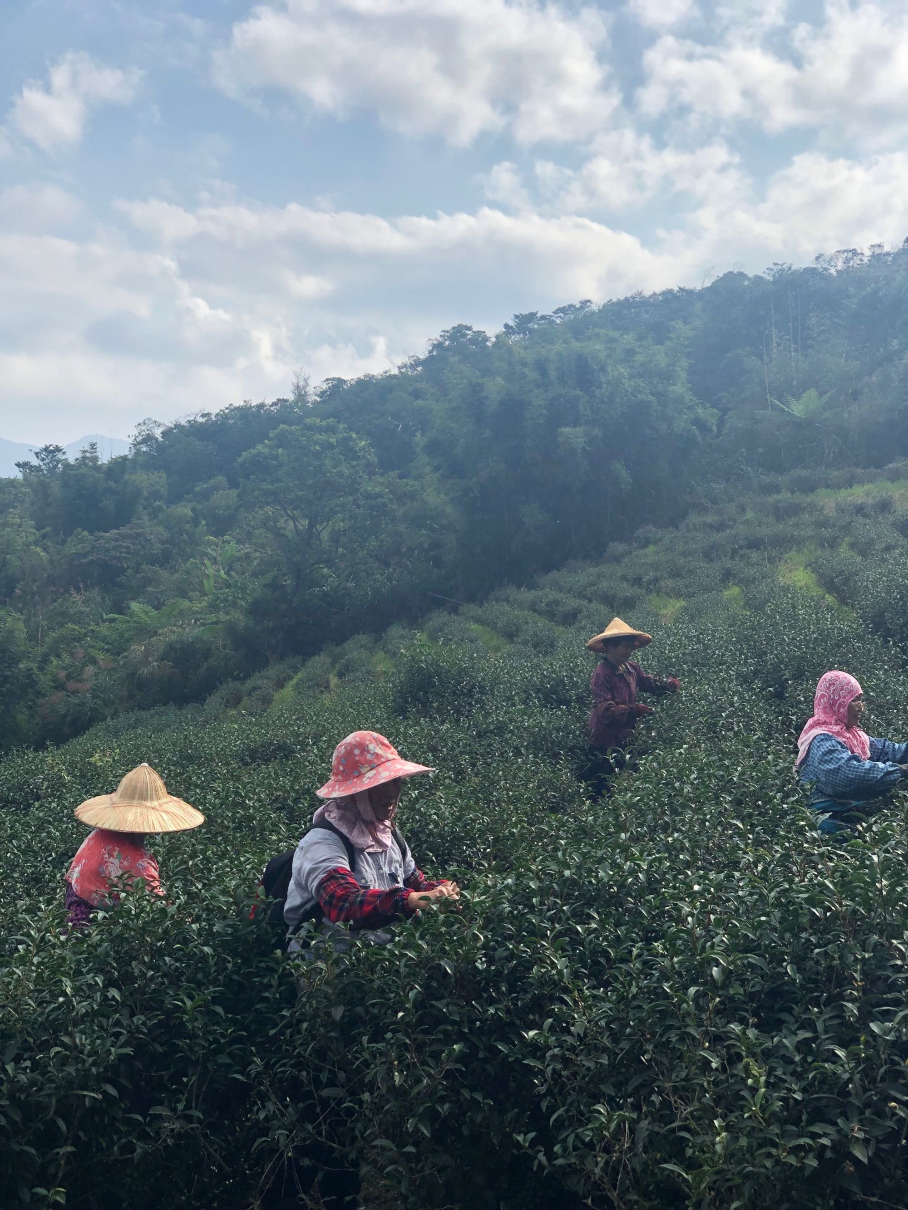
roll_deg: -2.4
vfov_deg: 36.8
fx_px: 1819
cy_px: 605
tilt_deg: -1.2
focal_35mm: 52
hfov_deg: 28.0
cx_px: 454
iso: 16
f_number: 2.4
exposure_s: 1/1066
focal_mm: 6
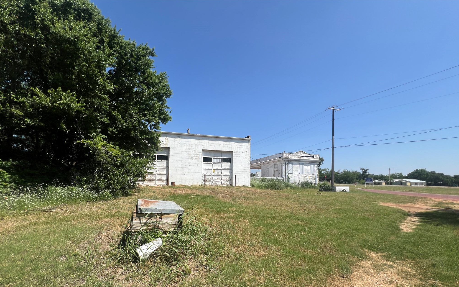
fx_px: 175
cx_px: 227
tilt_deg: +2.6
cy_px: 174
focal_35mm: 14
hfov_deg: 105.3
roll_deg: -0.1
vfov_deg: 77.6
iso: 32
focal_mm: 1.57
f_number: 1.8
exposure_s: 1/2273
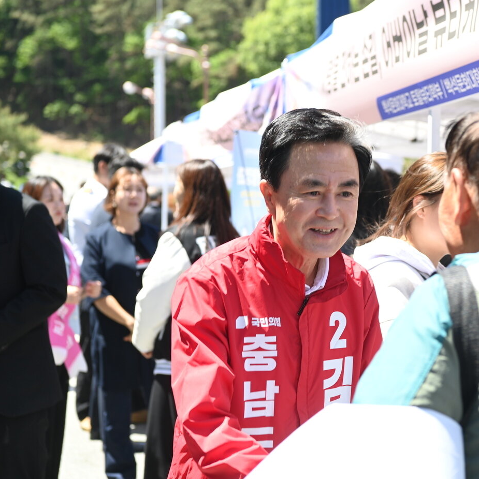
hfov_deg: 19.2
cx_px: 328
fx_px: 1409
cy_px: 240
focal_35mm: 90
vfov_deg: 19.3
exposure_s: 1/200
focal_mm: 70
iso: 125
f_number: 5
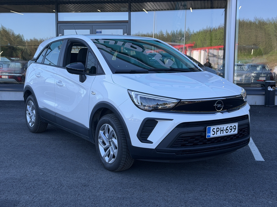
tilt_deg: -6.1
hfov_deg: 39.7
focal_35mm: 48
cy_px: 104
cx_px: 138
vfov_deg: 30.3
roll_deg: -0.6
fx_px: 384
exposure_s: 1/928
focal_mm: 6.76
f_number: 1.78
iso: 64
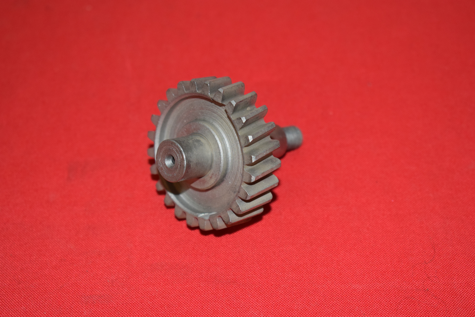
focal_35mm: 82
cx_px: 238
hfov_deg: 24.6
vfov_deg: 16.6
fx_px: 1089
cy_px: 158
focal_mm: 55
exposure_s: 1/200
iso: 1250
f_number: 5.6
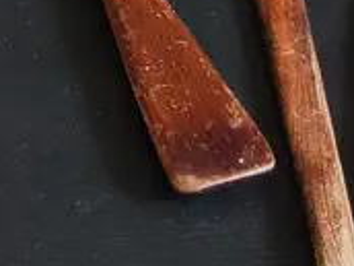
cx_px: -35
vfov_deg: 8.0
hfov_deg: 12.1
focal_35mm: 161
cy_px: -509
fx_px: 1646
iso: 100
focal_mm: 2.87
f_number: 2
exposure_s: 1/100
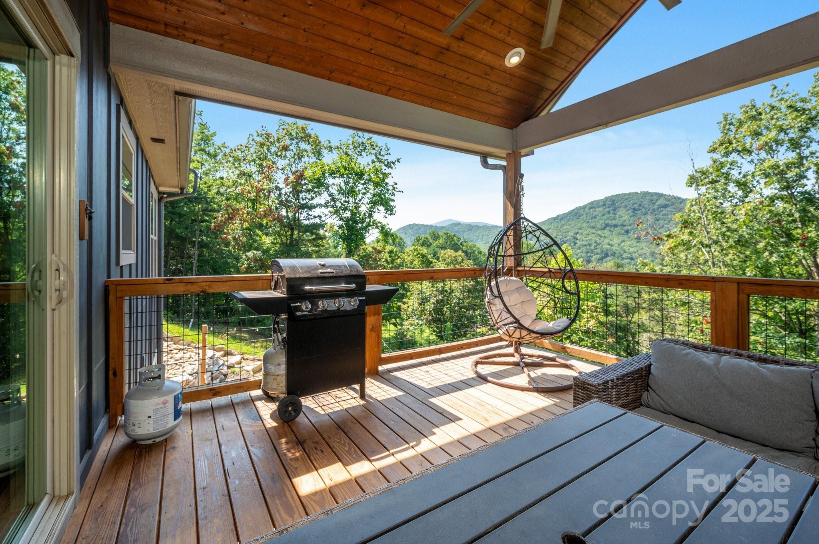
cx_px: 410
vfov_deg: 75.4
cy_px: 272
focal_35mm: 16
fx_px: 352
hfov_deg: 98.6
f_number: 8
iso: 250
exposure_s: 1/200
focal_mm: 15.5
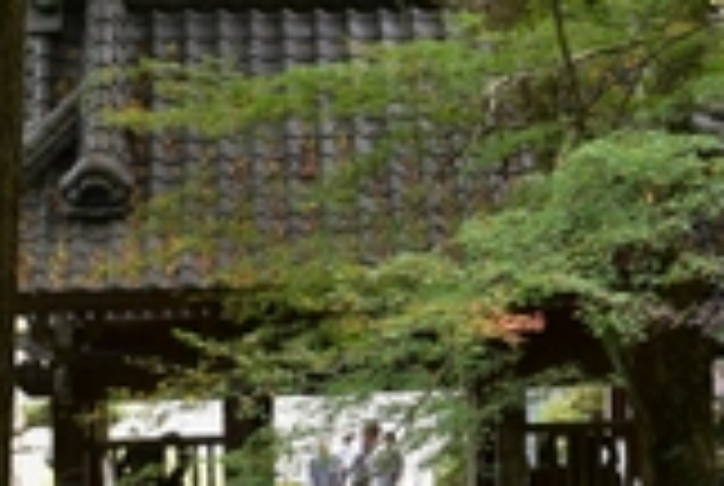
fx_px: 2398
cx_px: 706
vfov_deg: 11.6
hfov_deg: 16.8
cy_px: 200
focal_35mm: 119
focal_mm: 20
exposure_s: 1/20
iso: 400
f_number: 6.3
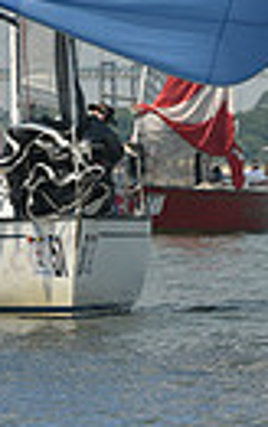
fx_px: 10576
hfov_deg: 1.5
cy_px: -254
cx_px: 250
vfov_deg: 2.3
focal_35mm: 906
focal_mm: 200
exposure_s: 1/1250
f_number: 8
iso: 320
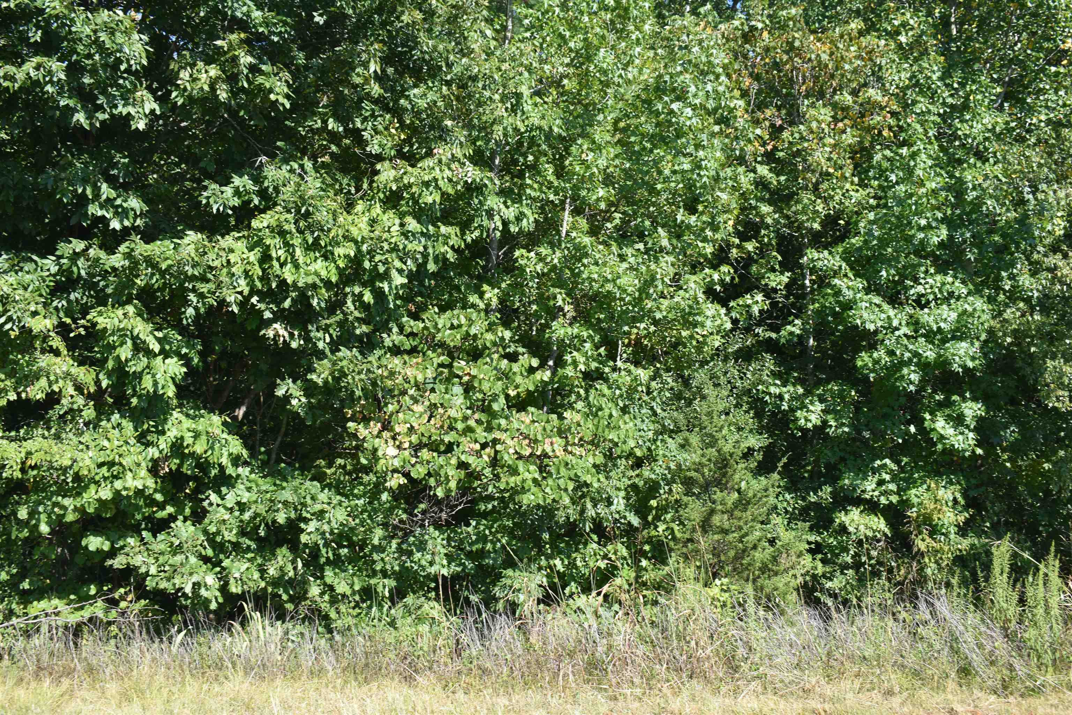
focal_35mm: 38
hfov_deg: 51.3
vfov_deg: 35.5
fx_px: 1117
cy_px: 358
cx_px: 536
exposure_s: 1/160
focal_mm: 25
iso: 100
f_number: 6.3
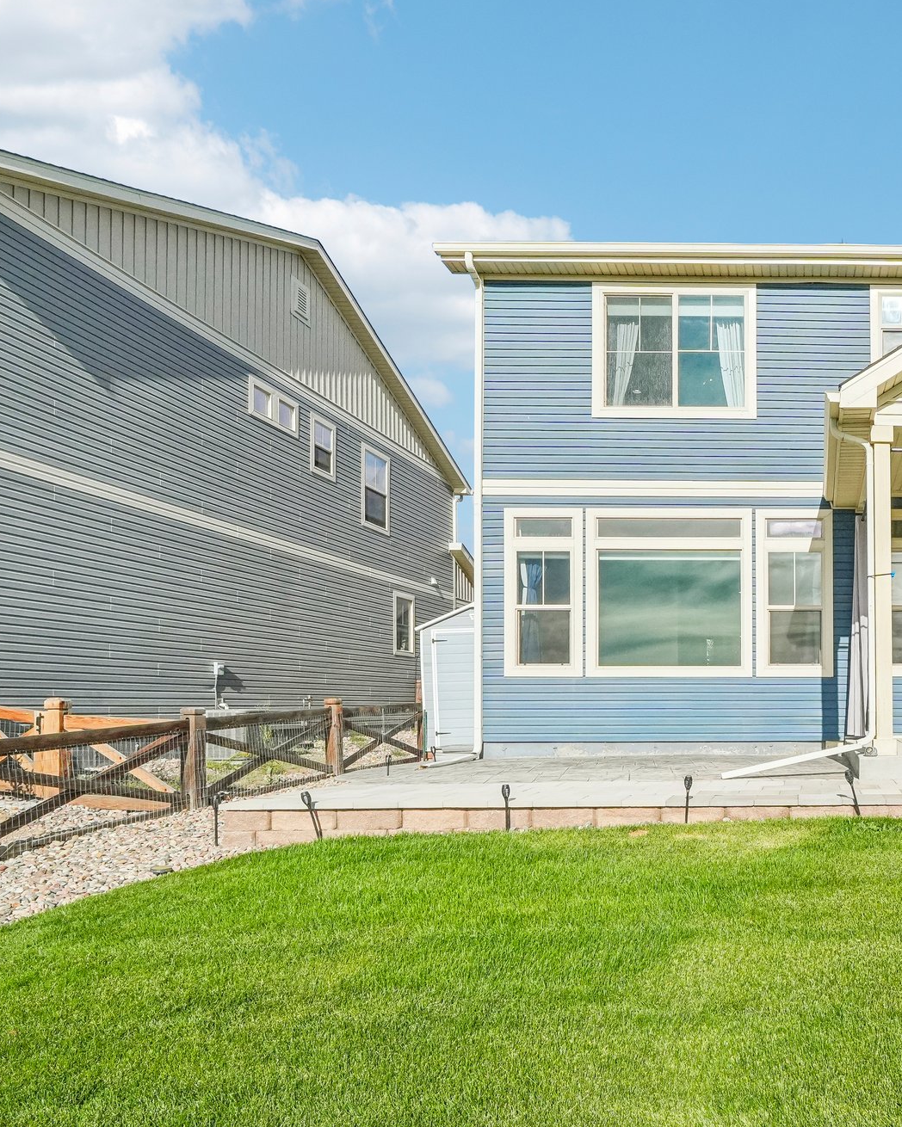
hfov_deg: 52.4
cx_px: 868
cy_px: 541
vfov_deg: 75.0
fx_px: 734
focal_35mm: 22
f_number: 8
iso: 800
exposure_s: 1/4000
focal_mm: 10
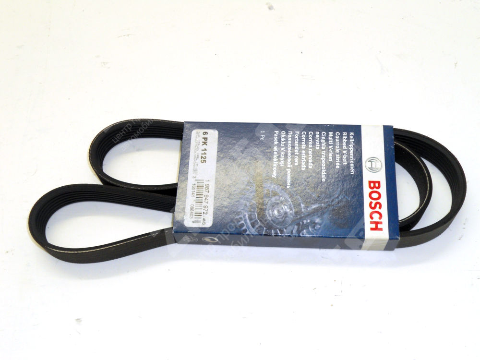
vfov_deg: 31.5
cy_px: 180
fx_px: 638
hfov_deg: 41.2
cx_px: 240
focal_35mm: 46
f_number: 4.3
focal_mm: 8.2
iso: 125
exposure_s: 1/30
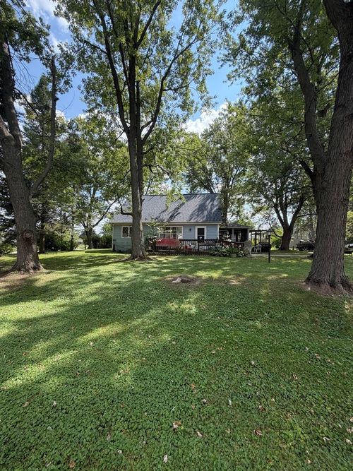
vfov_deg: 102.1
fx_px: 190
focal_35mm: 14
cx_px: 176
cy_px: 236
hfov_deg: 85.7
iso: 50
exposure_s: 1/502
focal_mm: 2.22
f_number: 2.2
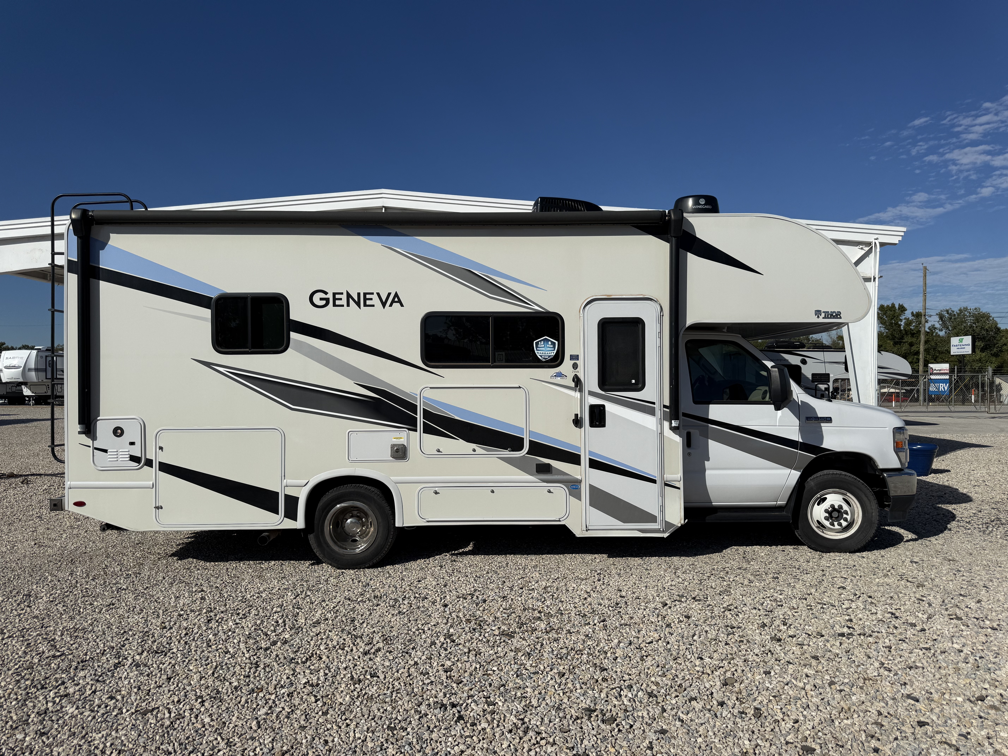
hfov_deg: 71.6
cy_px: 378
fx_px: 699
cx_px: 504
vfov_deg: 56.8
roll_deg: +0.0
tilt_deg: +0.0
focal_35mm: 24
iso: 80
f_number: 1.78
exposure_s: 1/14286
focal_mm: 6.76
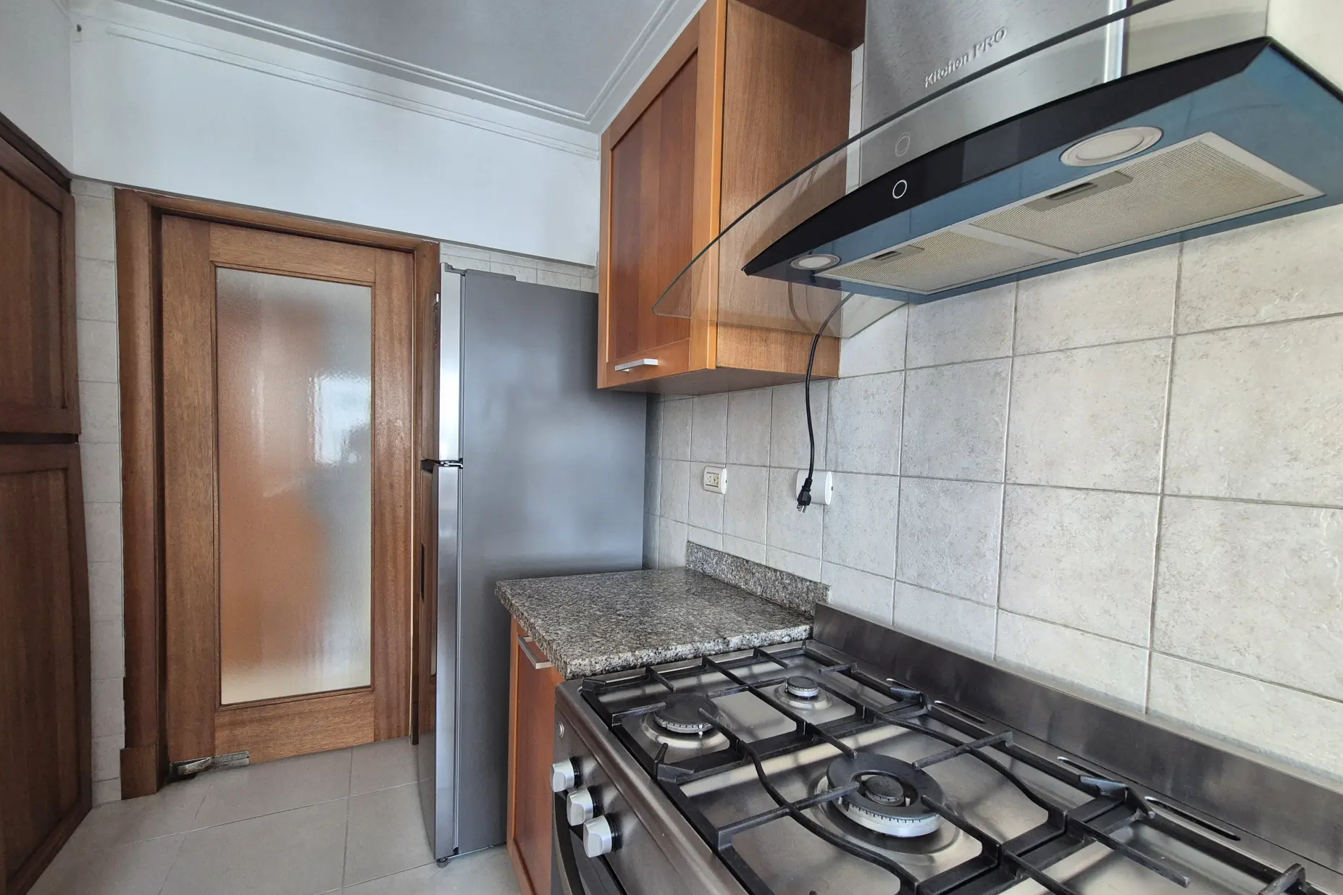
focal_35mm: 14
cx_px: 648
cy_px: 482
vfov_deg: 81.1
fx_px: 522
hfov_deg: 104.2
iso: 250
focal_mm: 2.2
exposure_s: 1/60
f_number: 2.2
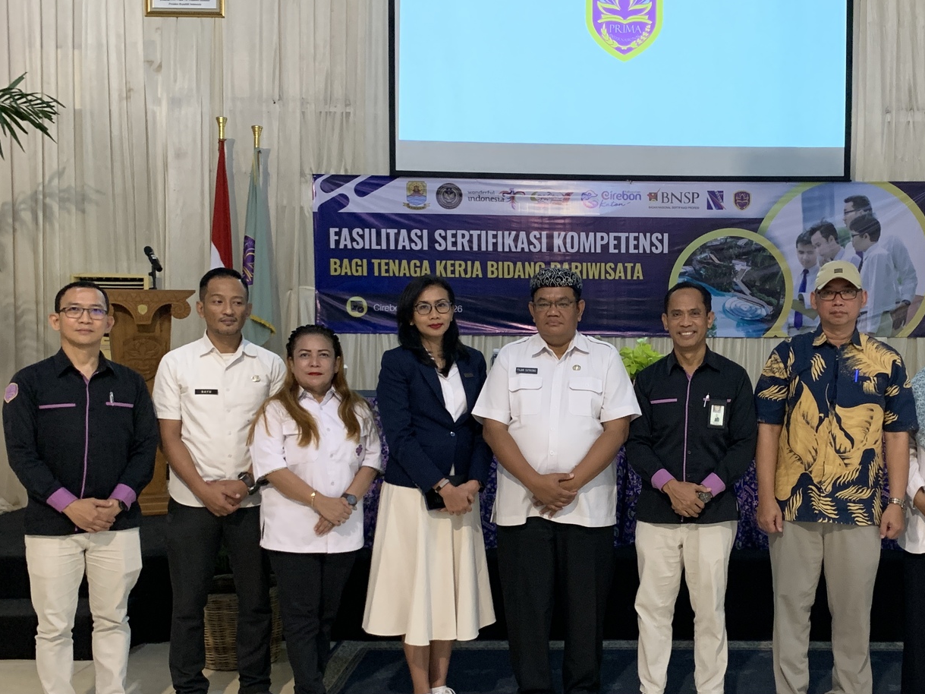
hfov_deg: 43.0
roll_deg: -1.0
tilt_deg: -5.9
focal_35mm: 43
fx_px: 1149
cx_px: 640
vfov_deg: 33.5
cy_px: 421
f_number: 1.8
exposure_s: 1/50
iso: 250
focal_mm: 4.25
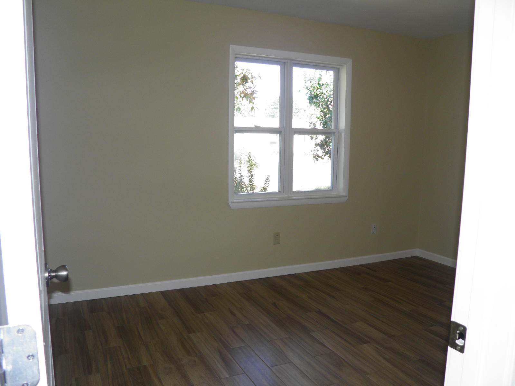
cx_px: 258
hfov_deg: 63.4
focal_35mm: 28
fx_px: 417
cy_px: 193
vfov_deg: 49.7
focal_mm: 4.9
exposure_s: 1/50
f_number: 2.8
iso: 50
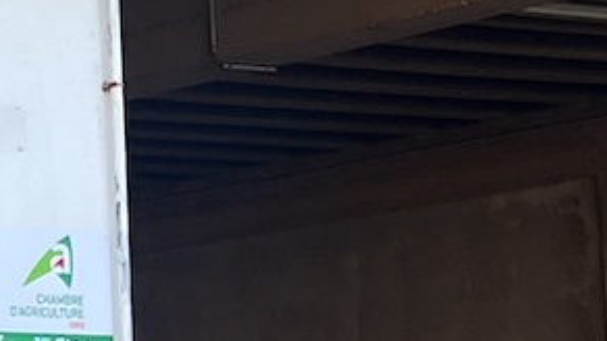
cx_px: -919
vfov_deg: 6.2
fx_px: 3121
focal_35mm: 194
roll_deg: +0.2
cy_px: 397
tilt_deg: +2.9
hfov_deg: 9.6
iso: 50
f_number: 1.6
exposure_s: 1/454
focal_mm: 5.1
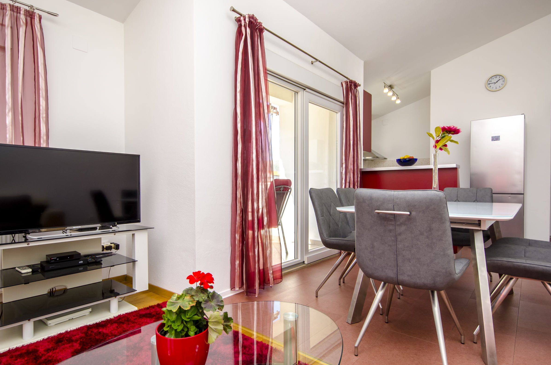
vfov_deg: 61.0
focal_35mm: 20
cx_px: 251
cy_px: 188
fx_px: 310
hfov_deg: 83.1
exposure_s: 1/160
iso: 250
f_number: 7.1
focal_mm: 11.5
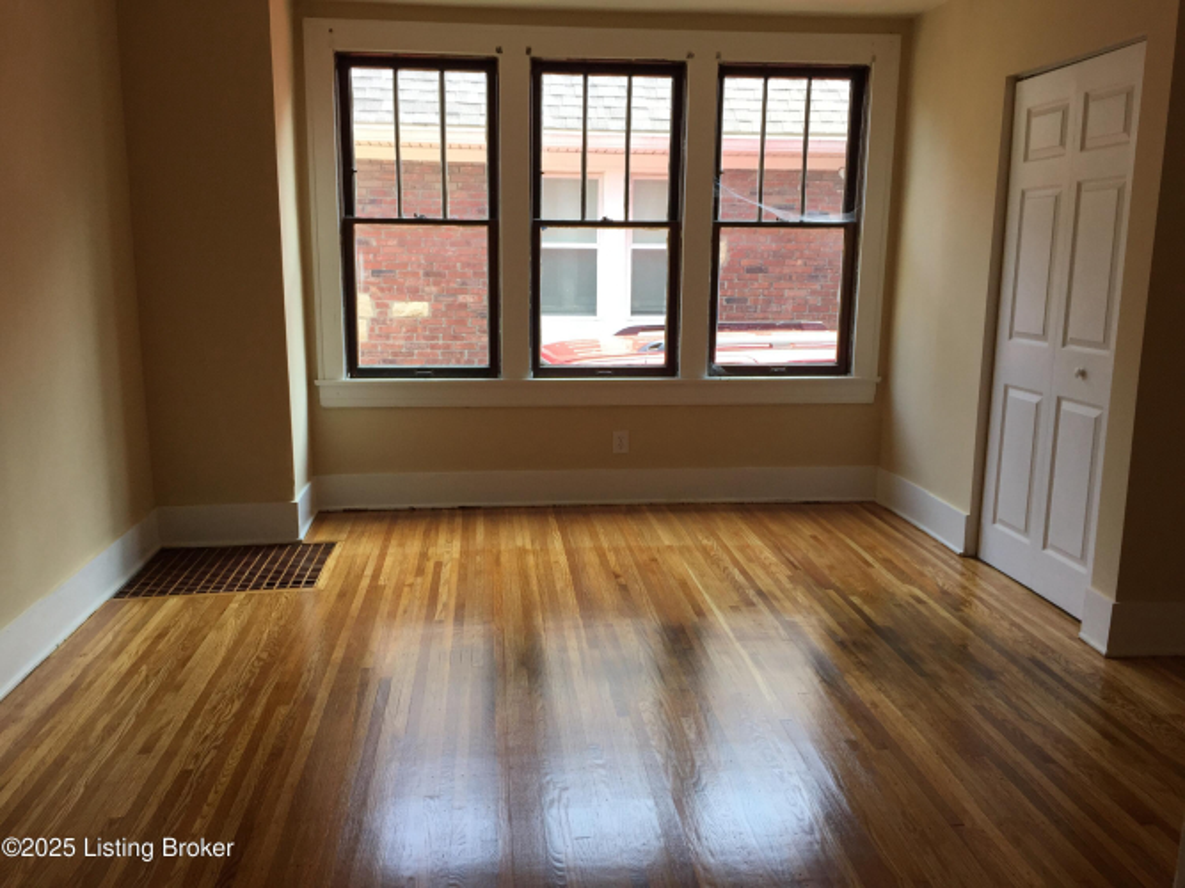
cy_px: 444
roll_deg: -1.6
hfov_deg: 61.7
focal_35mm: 29
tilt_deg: -11.5
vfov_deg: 48.2
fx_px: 993
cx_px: 592
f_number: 2.2
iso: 40
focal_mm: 4.15
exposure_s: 1/120
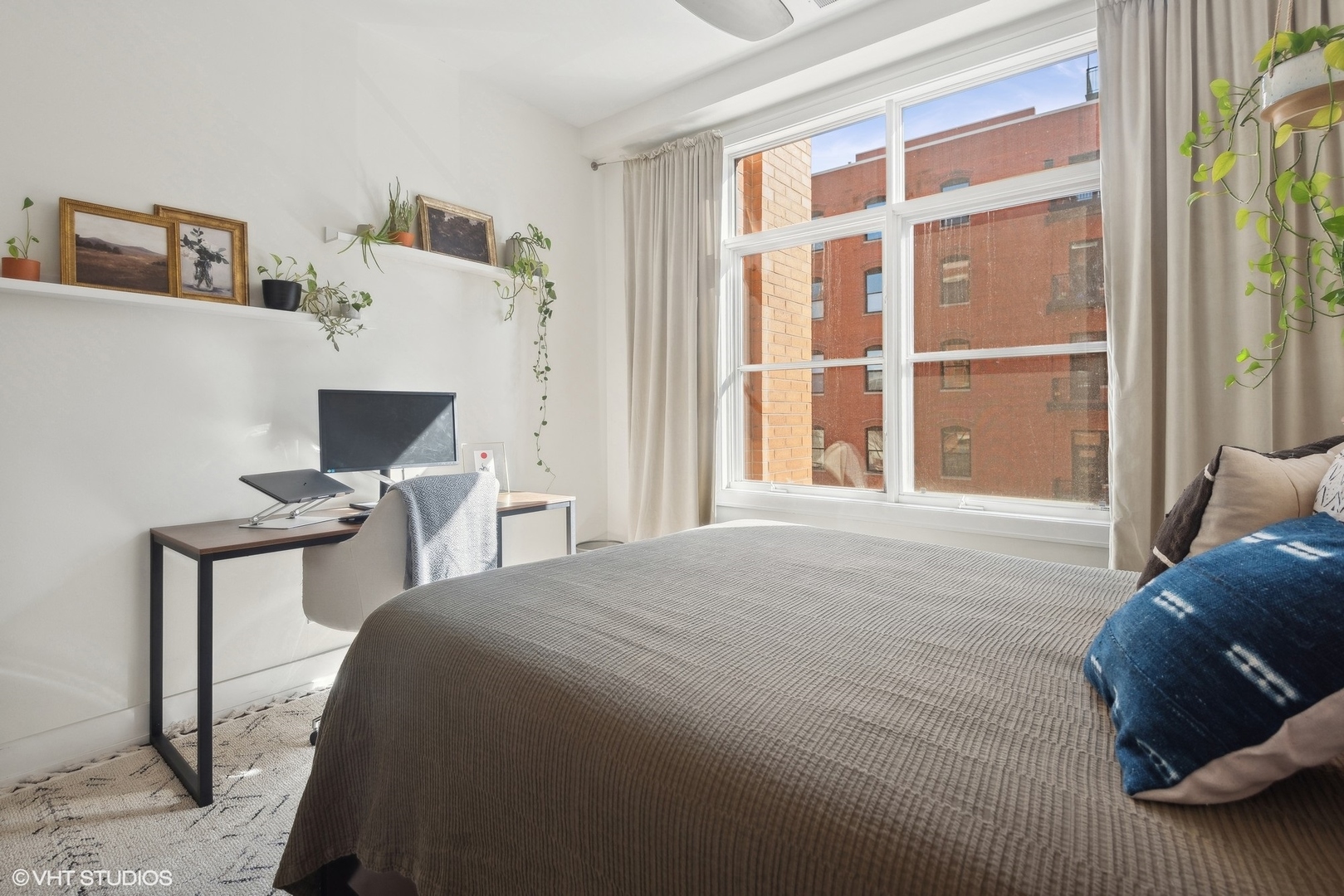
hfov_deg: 96.7
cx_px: 672
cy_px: 448
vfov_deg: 73.8
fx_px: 597
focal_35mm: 16
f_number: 8
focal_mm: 16
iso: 320
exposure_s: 1/125
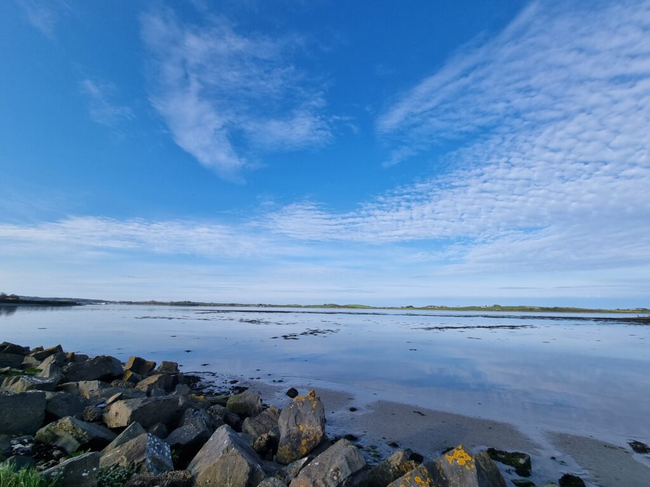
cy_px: 244
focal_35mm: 13
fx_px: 244
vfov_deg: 89.9
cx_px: 325
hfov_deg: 106.2
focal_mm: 2.2
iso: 50
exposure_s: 1/1740
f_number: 2.2
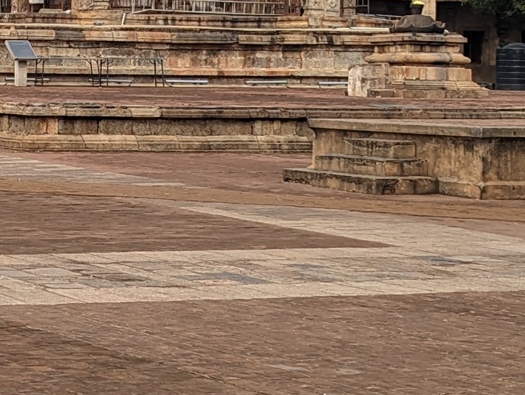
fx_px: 2035
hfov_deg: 14.4
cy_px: 44
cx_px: -17
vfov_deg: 11.0
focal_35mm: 134
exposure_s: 1/1133
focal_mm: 6.81
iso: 57
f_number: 1.85
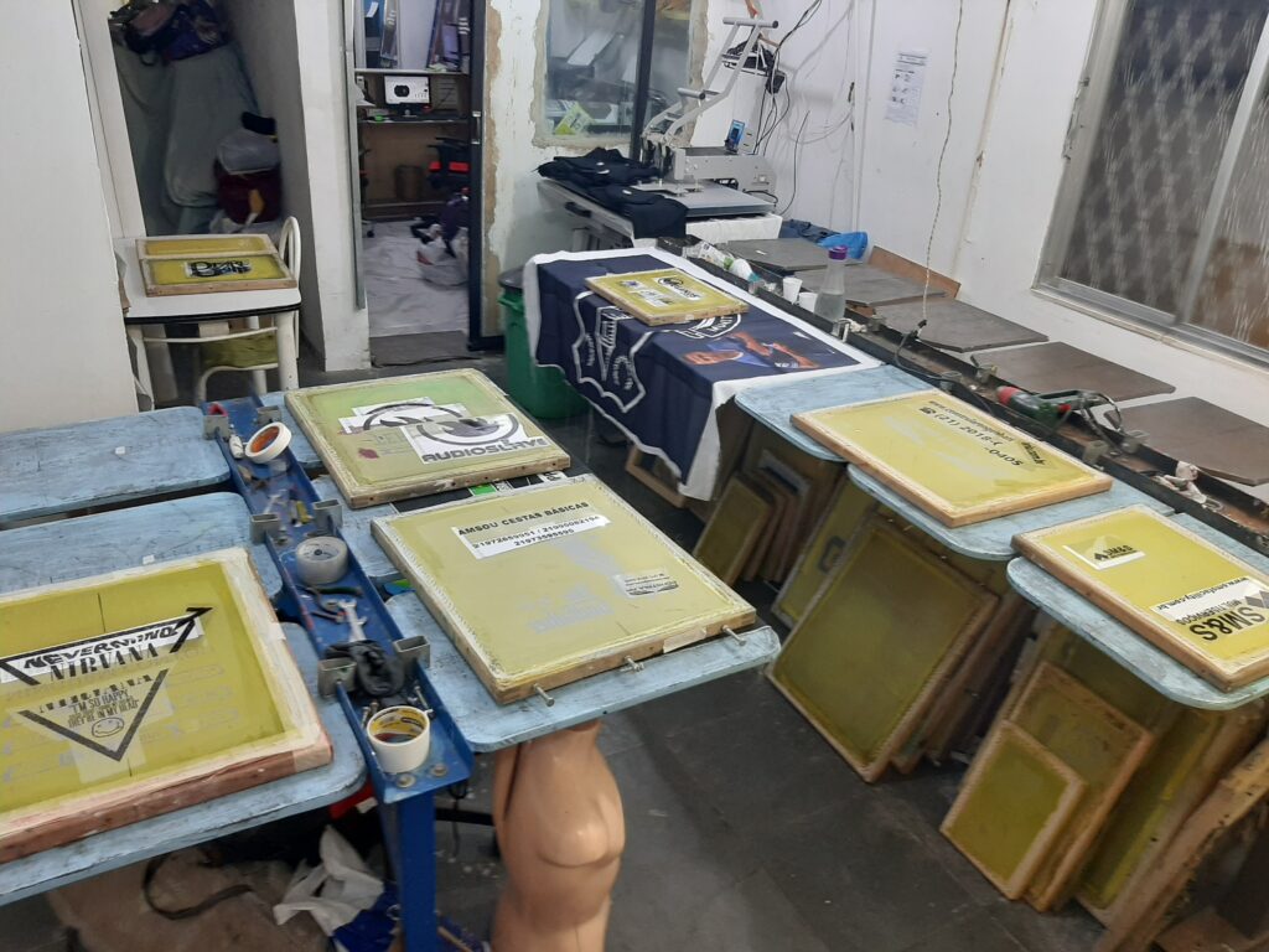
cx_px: 634
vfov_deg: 51.4
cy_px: 476
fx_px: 990
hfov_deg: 65.3
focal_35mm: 27
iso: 200
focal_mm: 3.93
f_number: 1.7
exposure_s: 1/40
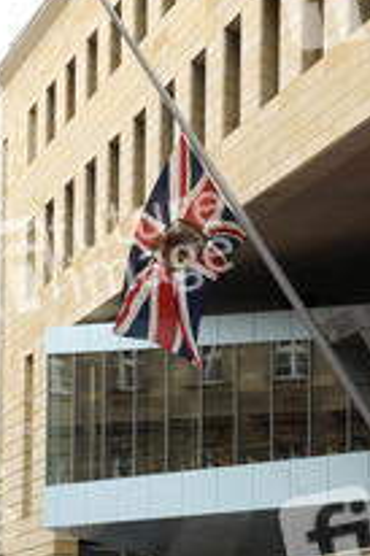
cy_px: 391
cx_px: 174
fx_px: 2100
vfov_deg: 15.0
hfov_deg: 10.1
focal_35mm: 136
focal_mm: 70
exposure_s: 1/200
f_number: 4
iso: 250
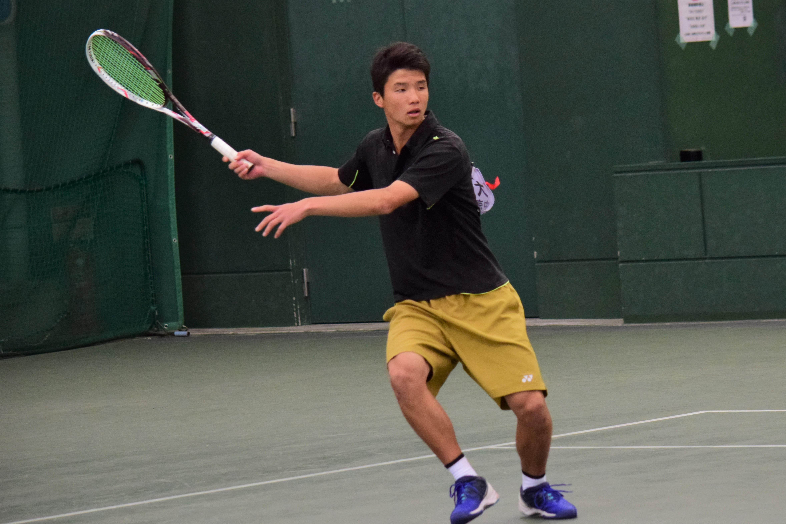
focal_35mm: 174
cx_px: 393
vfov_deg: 7.9
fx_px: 3799
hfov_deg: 11.8
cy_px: 262
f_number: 4.8
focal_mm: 116
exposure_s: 1/800
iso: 1600
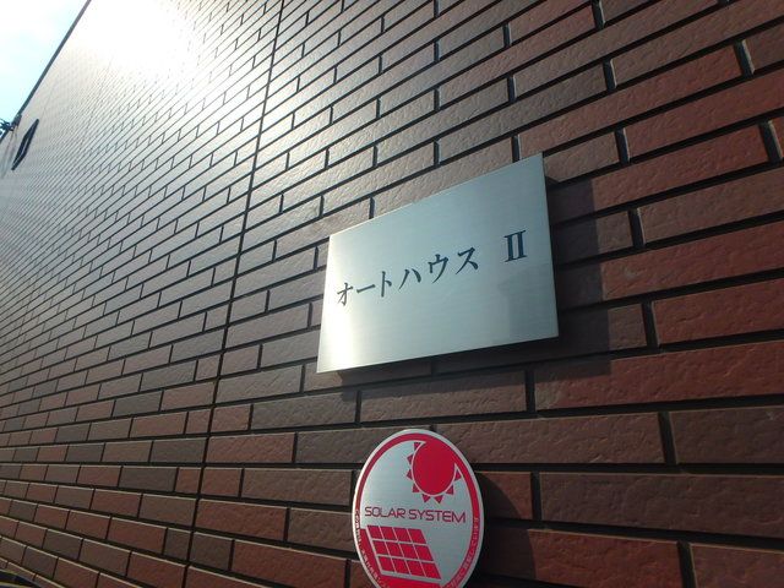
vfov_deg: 63.4
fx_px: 476
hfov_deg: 79.0
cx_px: 392
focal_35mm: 21
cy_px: 294
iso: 125
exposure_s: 1/640
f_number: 6
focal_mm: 3.7
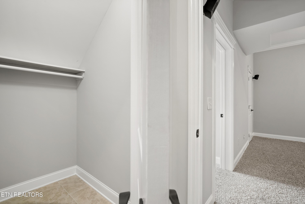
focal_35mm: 16
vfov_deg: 73.8
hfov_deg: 96.7
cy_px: 102
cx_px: 152
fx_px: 136
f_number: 8
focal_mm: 16
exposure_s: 6
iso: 200
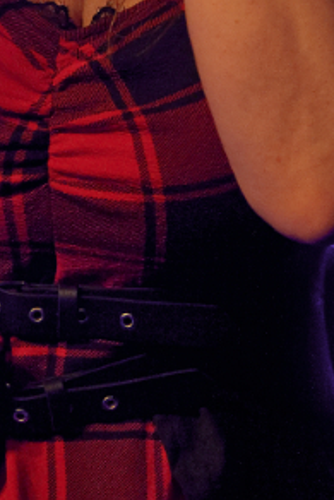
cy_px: -36
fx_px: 2113
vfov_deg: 13.3
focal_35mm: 152
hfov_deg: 9.0
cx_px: 28
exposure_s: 1/200
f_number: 3.2
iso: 3200
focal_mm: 37
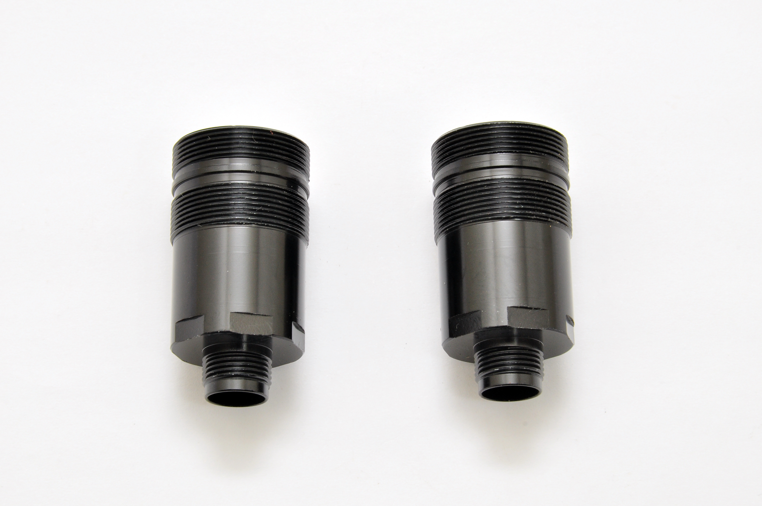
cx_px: 381
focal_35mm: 202
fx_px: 4281
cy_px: 253
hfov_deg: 10.2
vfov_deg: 6.8
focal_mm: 135
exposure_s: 1/60
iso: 400
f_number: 20
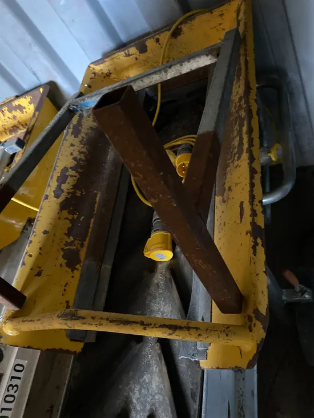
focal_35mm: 26
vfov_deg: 67.3
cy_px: 209
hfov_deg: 53.1
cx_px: 157
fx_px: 314
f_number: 1.8
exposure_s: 1/22
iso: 1000
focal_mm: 4.25
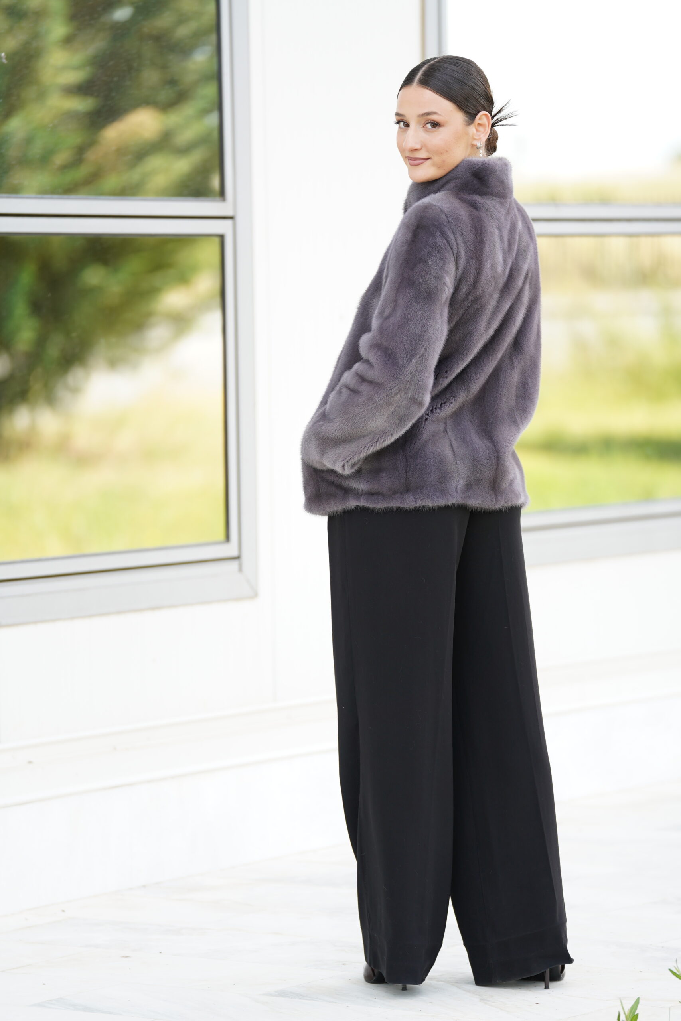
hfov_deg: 8.9
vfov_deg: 13.2
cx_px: 340
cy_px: 510
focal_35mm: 155
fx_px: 4397
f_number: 2.8
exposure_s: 1/250
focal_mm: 155
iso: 200
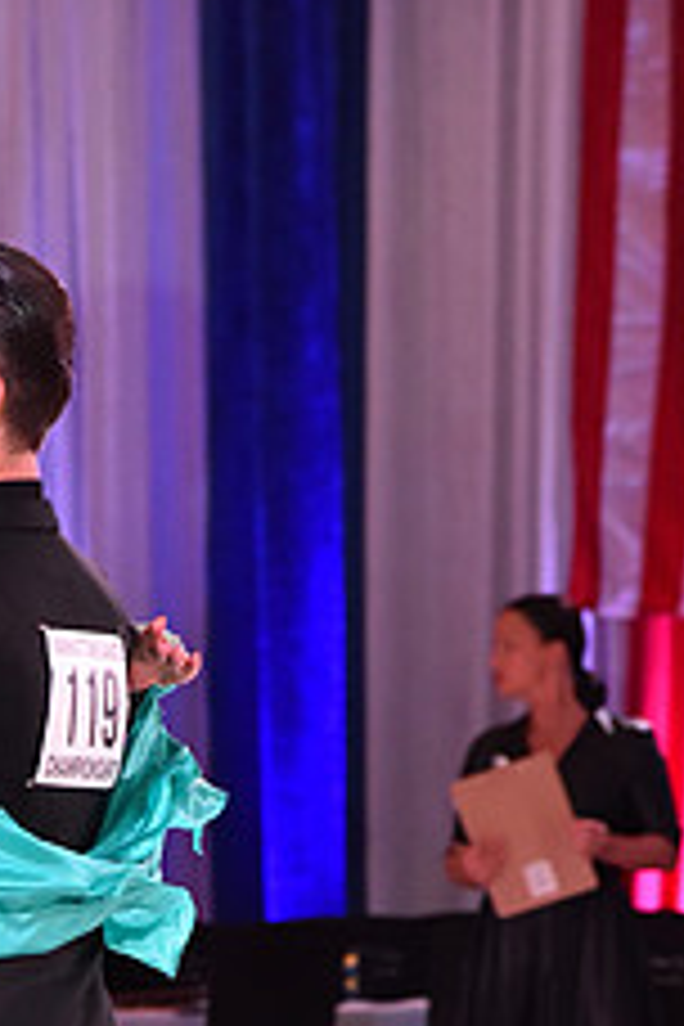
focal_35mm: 305
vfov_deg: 6.7
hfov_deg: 4.5
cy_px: 1287
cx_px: 115
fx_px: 8692
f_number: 5.6
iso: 2500
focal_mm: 120
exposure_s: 1/320
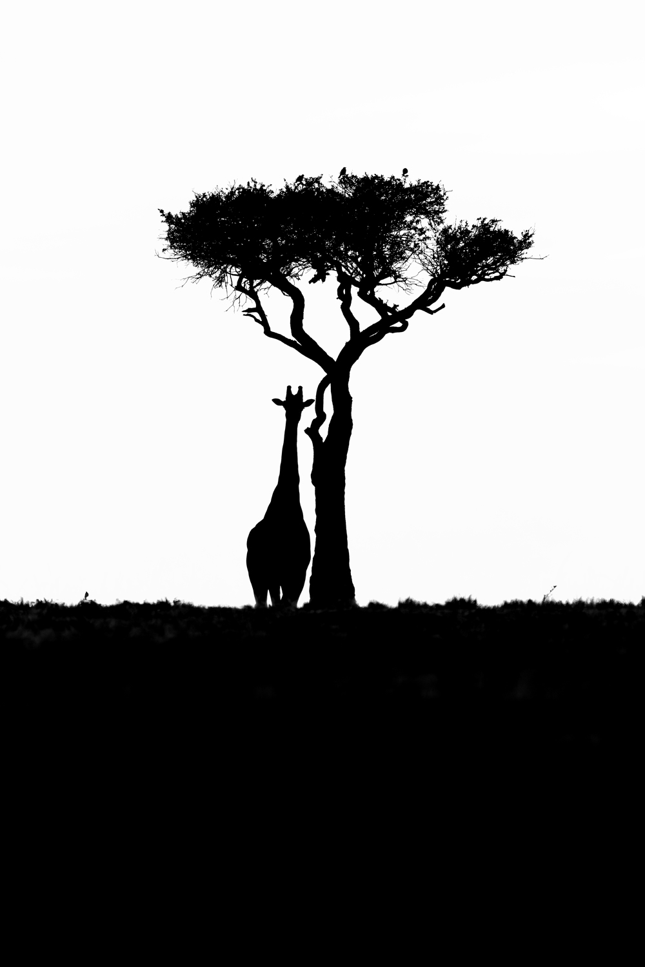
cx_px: 322
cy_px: 484
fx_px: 16124
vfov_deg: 3.4
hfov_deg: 2.3
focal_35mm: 600
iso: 250
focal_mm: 600
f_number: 4
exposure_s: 1/1600
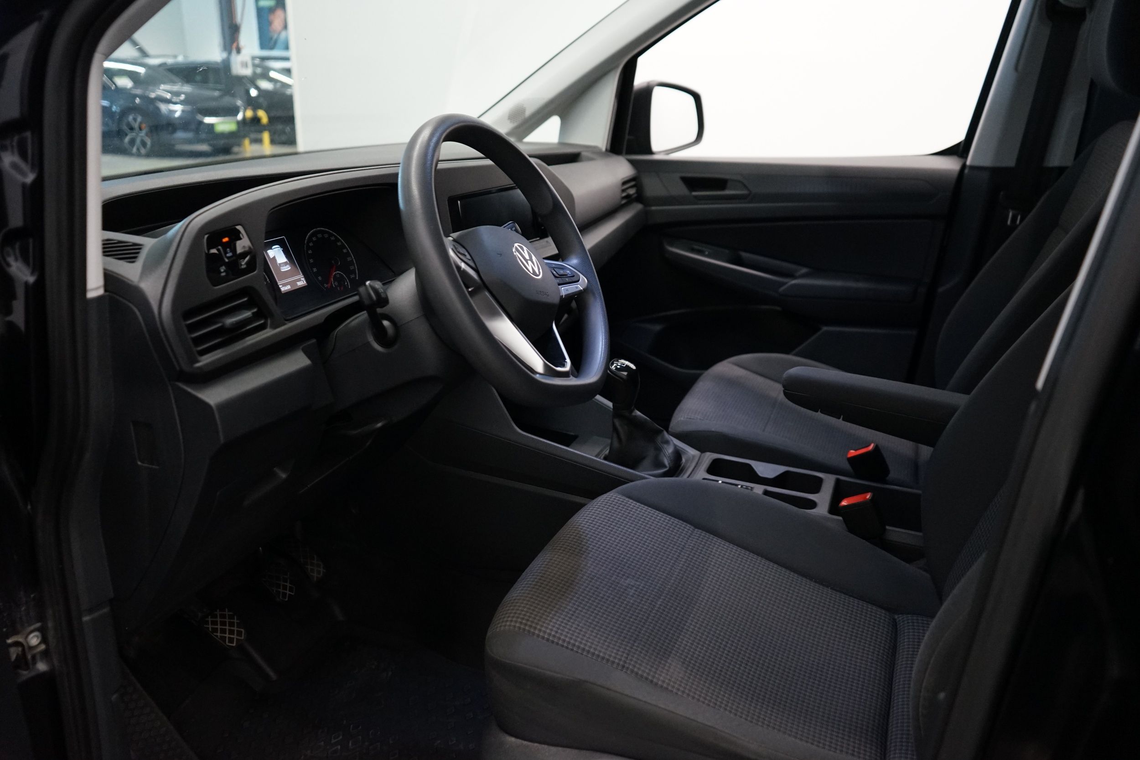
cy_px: 380
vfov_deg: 46.4
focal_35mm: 28
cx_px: 570
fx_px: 887
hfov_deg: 65.5
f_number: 3.5
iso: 2500
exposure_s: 1/160
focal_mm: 28
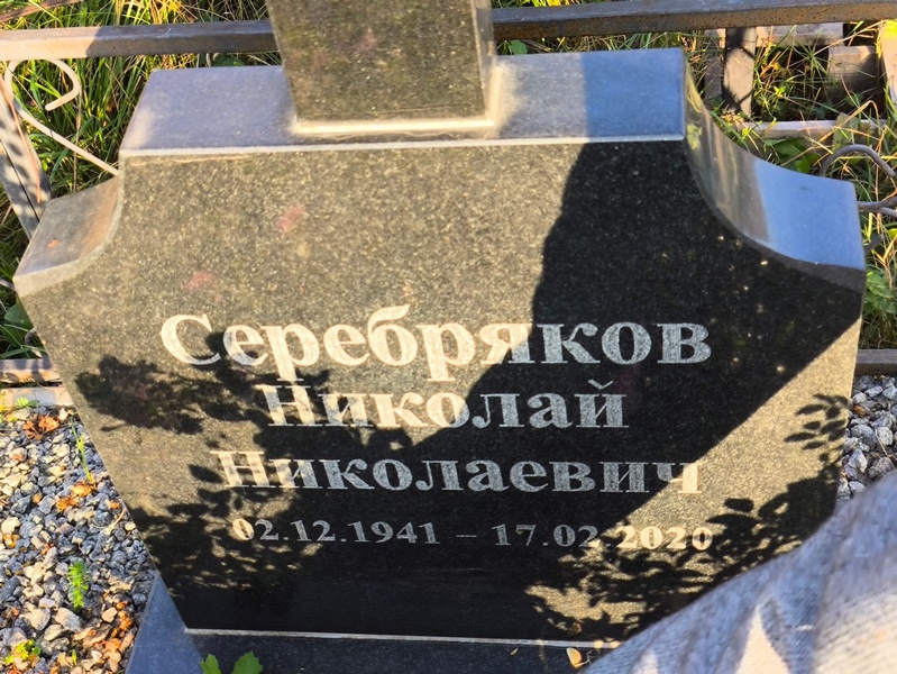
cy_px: 337
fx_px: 1296
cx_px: 448
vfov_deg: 29.1
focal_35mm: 50
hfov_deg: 38.2
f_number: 1.7
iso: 50
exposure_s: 1/268
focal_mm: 4.71
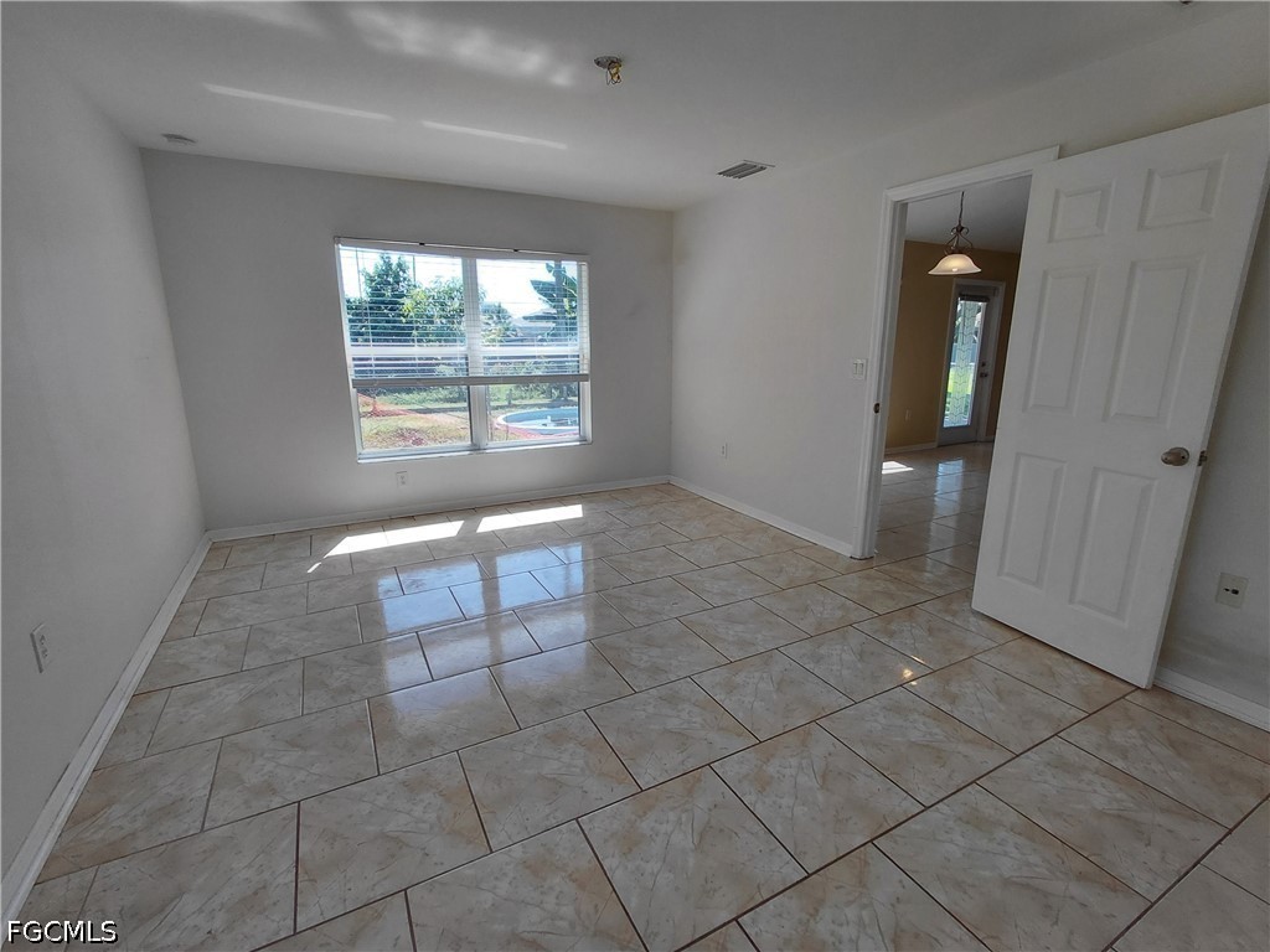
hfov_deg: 94.5
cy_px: 476
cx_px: 635
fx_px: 587
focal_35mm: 16
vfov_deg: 78.1
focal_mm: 1.64
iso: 40
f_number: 2.2
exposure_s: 1/162
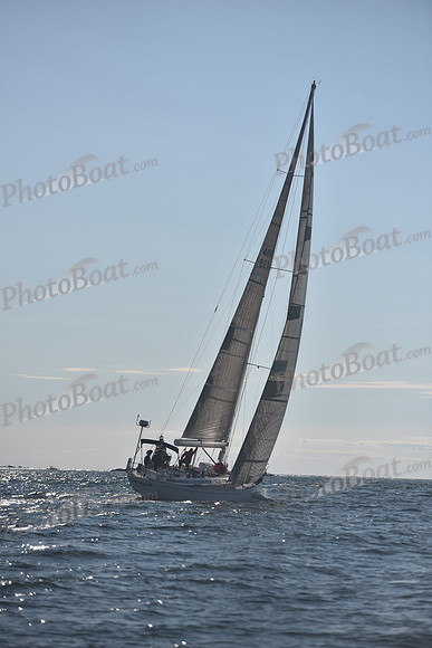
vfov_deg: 17.1
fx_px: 2159
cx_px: 216
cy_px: 324
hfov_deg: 11.4
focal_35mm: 120
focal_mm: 120
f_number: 3.2
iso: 250
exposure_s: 1/6400
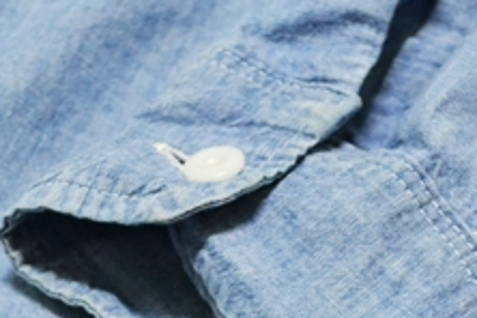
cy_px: 402
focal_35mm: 146
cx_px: 288
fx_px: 1934
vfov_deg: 9.3
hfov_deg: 14.0
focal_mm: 36
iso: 3200
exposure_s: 1/20
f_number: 5
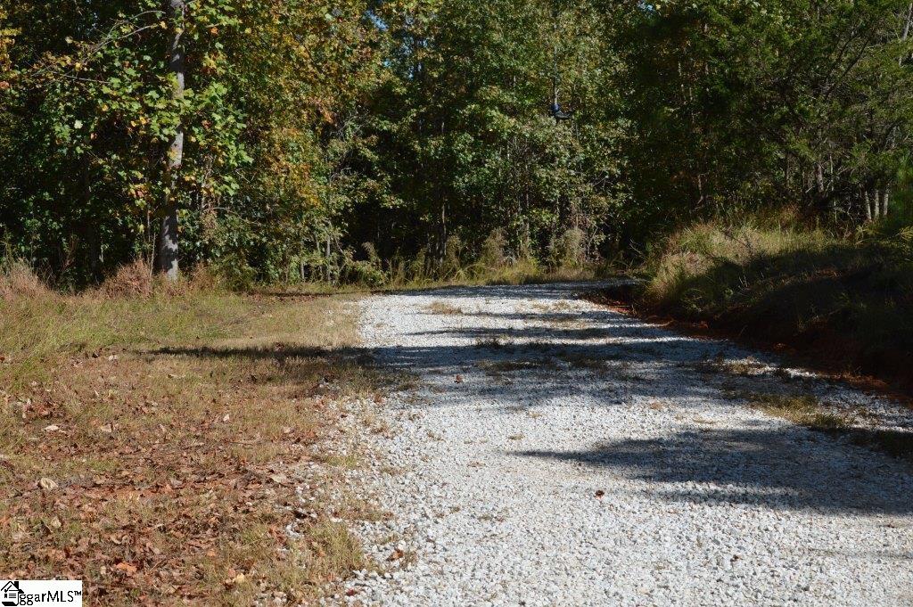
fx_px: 2091
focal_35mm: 82
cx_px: 456
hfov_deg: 24.6
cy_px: 304
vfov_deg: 16.5
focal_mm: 55
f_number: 8
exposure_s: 1/250
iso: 100
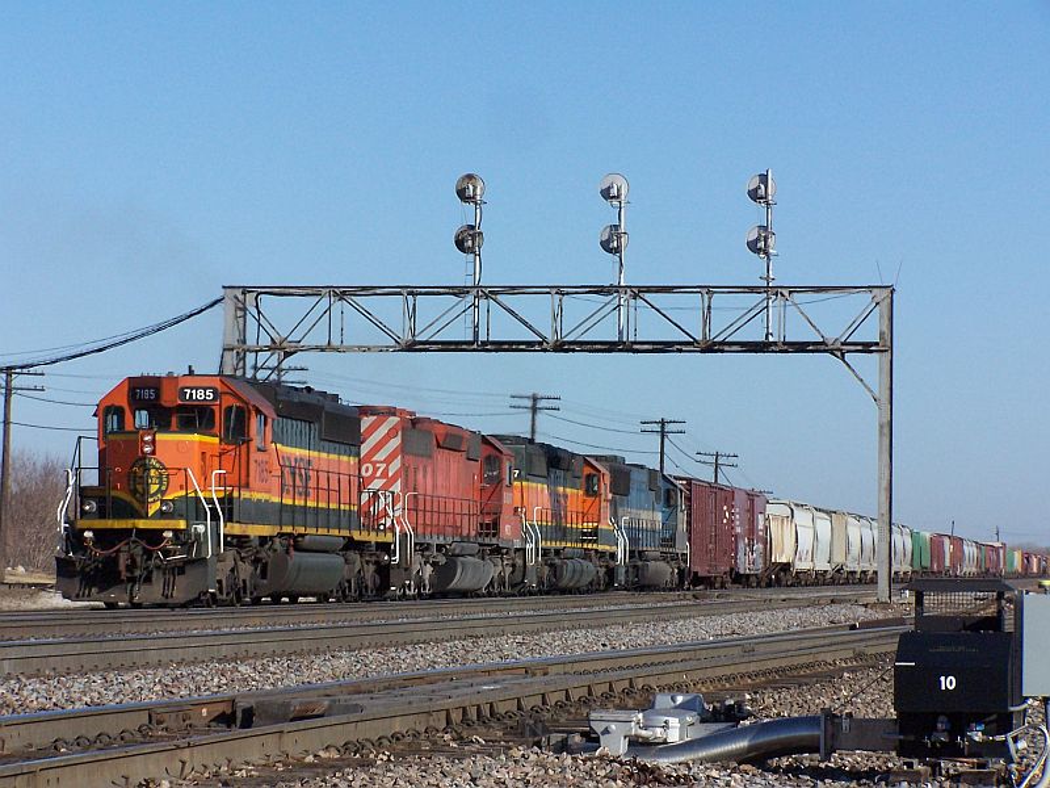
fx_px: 4216
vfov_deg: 10.7
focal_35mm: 139
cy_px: 394
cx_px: 525
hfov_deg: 14.2
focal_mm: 23.1
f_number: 5.6
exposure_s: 1/1000
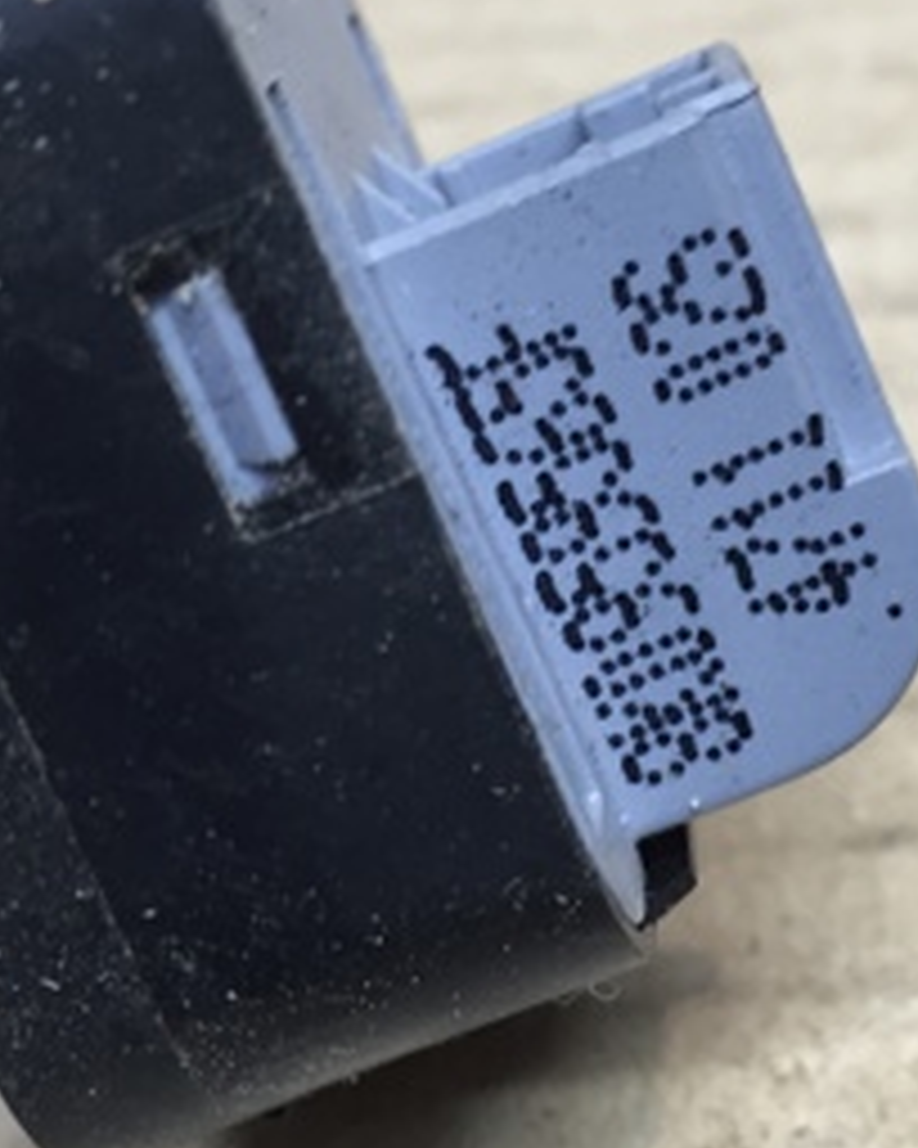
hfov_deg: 21.5
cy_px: 369
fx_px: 2411
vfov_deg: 26.6
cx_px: 522
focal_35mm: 71
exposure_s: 1/33
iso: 100
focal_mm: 4.15
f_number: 2.2
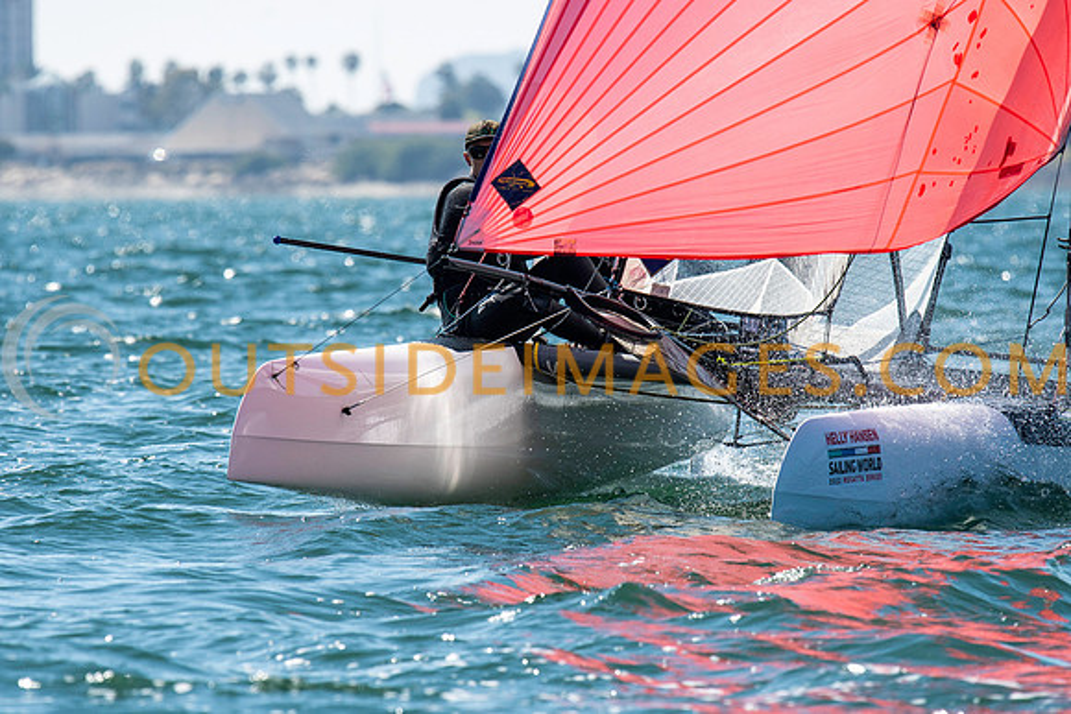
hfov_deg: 4.3
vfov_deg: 2.9
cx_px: 536
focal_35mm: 474
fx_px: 14115
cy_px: 357
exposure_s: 1/2000
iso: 250
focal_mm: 300
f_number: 5.6
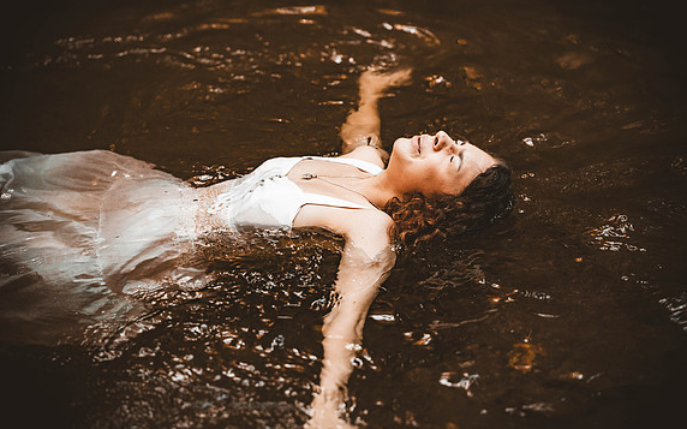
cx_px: 345
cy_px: 208
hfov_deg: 17.4
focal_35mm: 120
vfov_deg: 10.9
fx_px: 2246
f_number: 2.8
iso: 1000
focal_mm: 116
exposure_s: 1/400
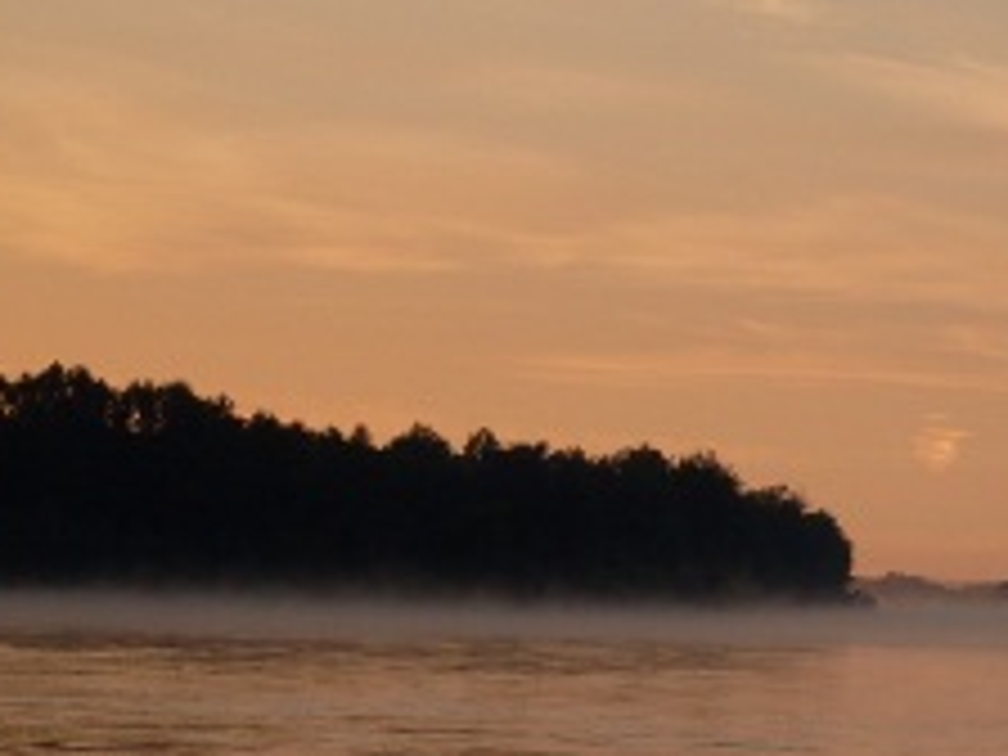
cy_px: 464
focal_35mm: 228
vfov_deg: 6.5
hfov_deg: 8.6
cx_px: 945
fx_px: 6639
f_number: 5.2
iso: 80
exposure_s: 1/250
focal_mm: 18.9
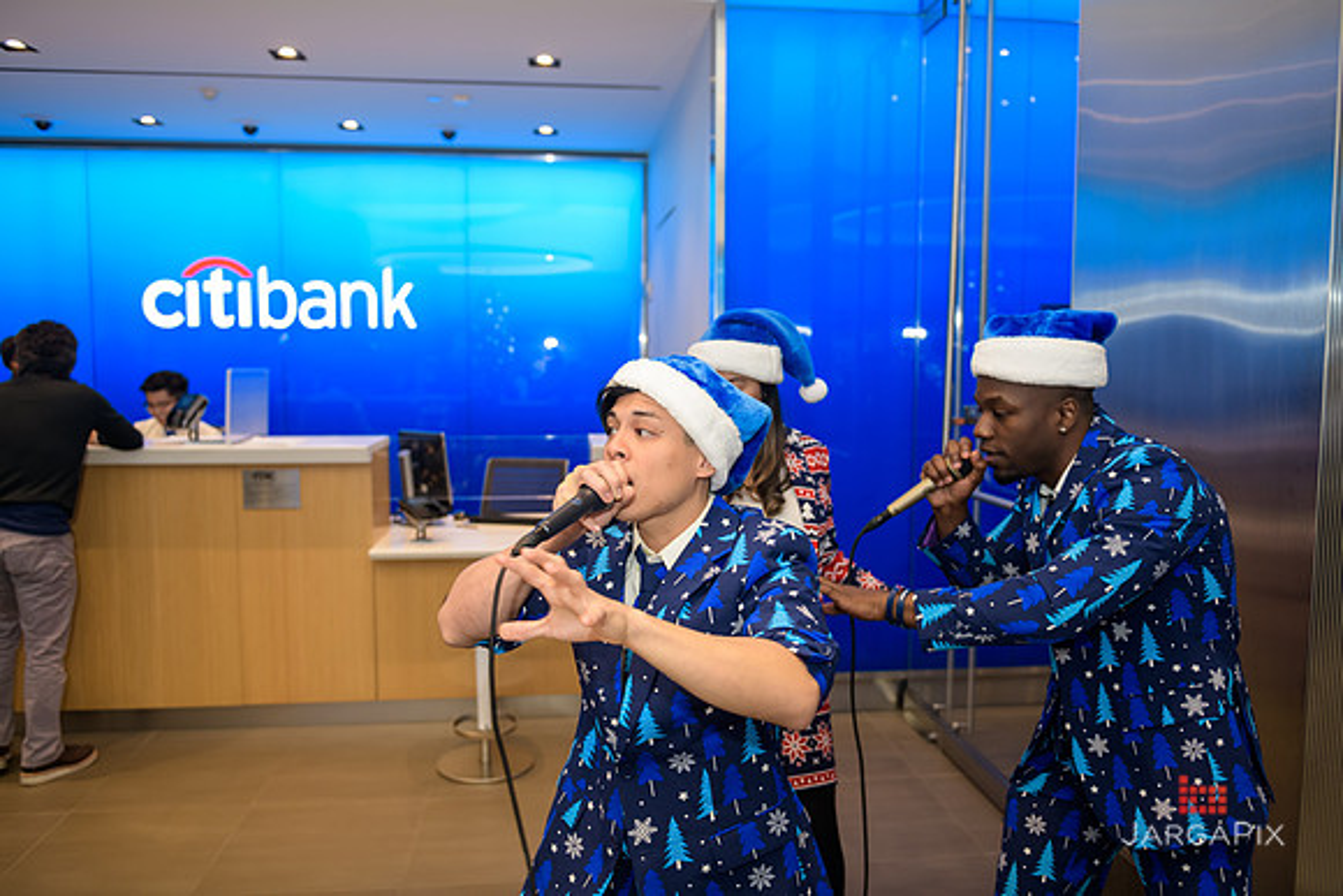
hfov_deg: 65.5
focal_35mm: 28
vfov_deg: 46.4
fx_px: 1045
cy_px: 448
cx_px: 672
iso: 400
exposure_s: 1/125
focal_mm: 28
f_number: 3.2
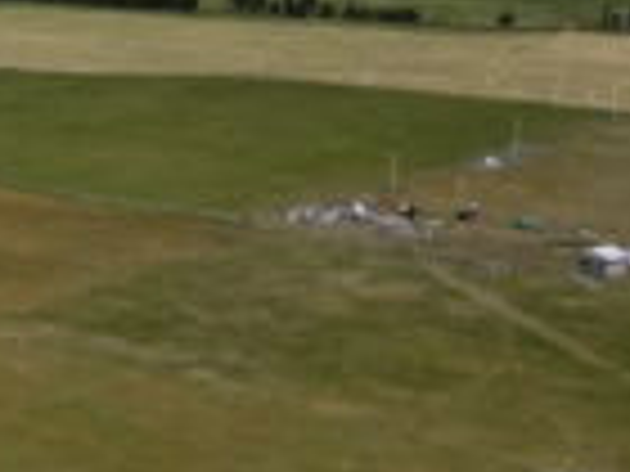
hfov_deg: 16.7
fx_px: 1820
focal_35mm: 100
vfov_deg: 14.8
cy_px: 279
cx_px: -468
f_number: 2.8
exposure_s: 1/1250
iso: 100
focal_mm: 4.5
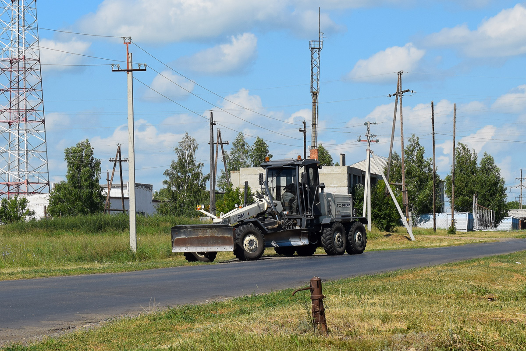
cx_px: 263
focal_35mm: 82
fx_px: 1205
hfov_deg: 24.6
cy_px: 176
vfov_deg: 16.6
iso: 200
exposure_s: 1/400
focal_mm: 55
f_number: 10
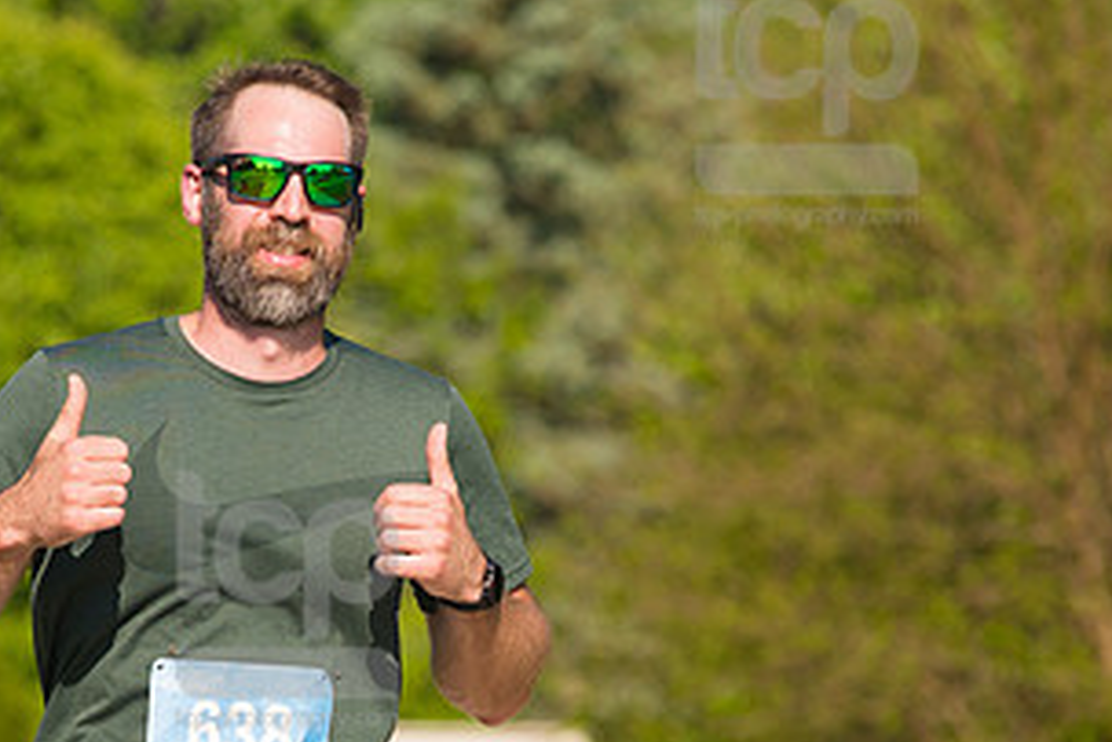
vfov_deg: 3.6
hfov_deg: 5.4
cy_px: 601
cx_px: 289
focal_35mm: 381
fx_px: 11774
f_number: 5.6
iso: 400
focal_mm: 200
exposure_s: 1/2000
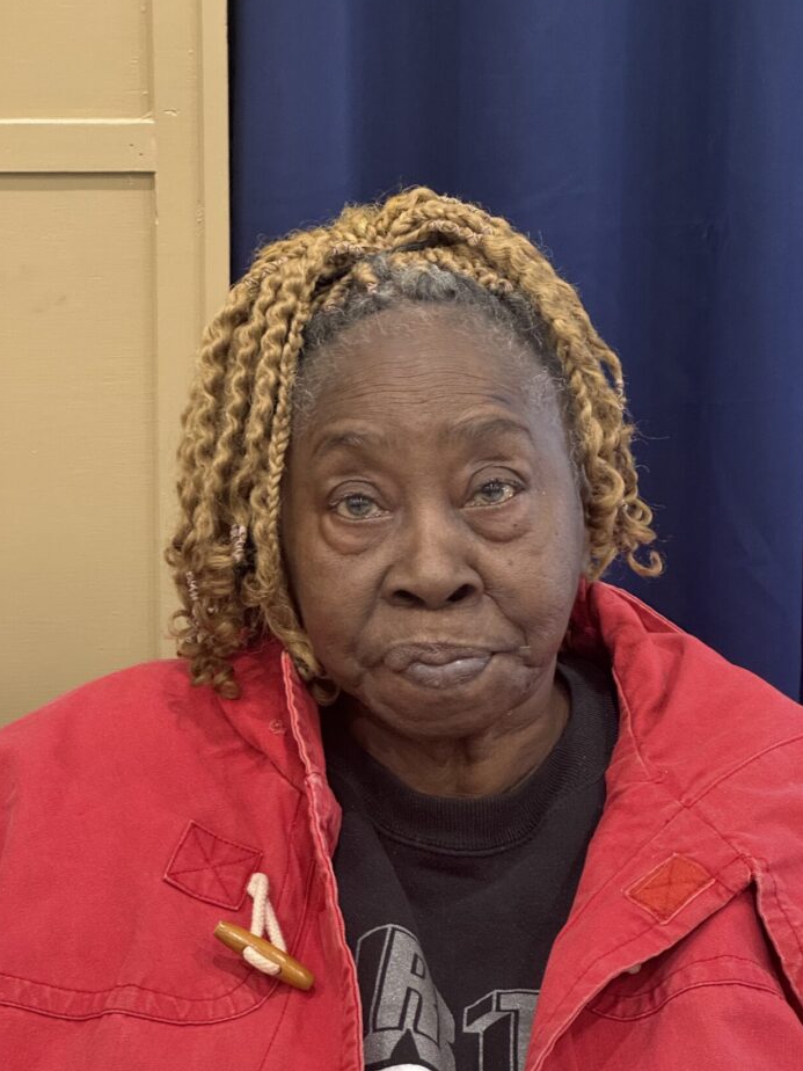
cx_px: 461
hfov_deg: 16.4
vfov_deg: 21.8
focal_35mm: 90
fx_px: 2784
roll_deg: +0.5
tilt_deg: -11.8
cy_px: 593
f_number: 2.8
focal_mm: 9
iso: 320
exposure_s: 1/60
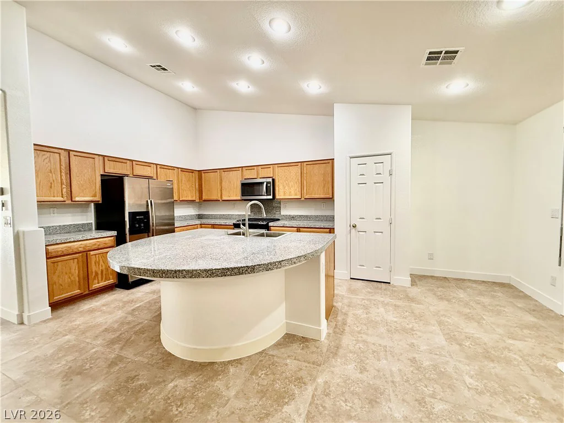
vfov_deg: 85.7
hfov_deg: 102.1
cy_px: 212
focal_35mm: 14
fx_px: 228
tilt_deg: -2.0
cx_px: 282
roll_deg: +1.1
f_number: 2.2
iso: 200
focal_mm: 2.22
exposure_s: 1/60
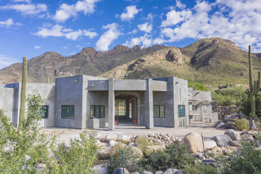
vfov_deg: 46.4
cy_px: 87
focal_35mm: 28
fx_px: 203
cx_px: 130
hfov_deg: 65.5
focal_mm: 10.26
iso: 100
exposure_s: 1/320
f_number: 2.8
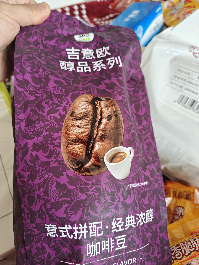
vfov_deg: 71.6
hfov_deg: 56.8
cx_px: 100
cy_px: 132
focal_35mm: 24
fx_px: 184
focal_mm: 5.59
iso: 64
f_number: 1.8
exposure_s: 1/128
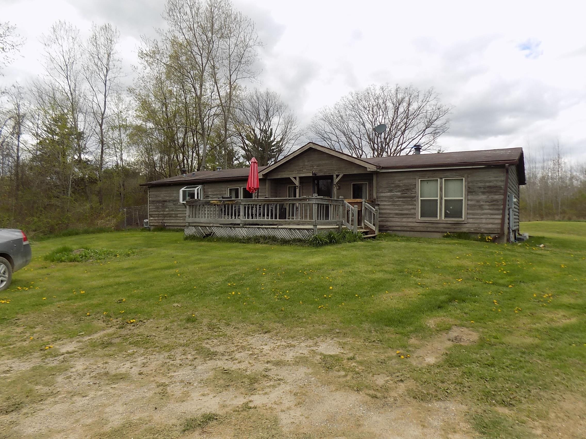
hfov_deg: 73.9
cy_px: 220
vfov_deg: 58.9
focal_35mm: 23
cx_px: 293
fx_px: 389
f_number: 3.1
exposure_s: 1/800
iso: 80
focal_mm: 4
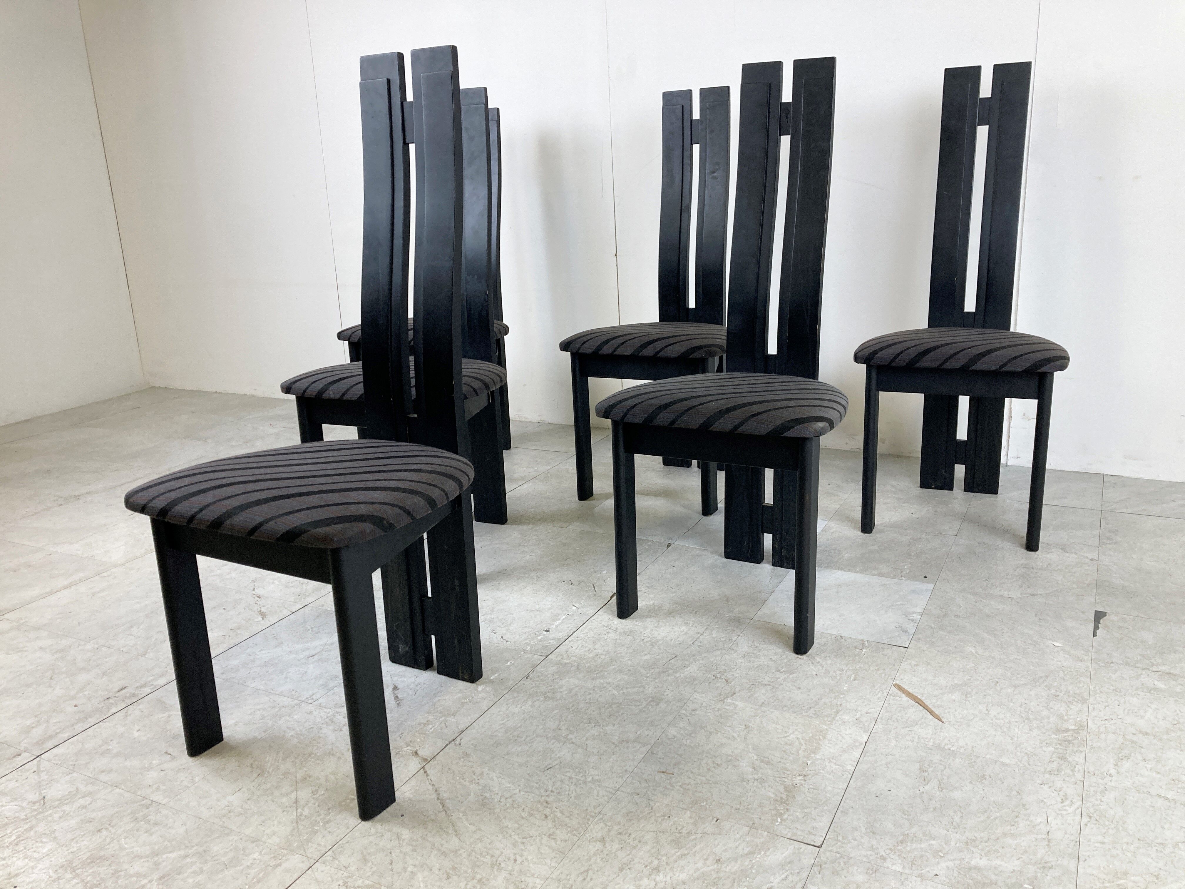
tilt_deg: -15.0
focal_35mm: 28
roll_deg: +2.0
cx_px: 592
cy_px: 444
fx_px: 959
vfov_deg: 49.7
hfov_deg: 63.4
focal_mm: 3.99
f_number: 1.8
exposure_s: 1/100
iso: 80
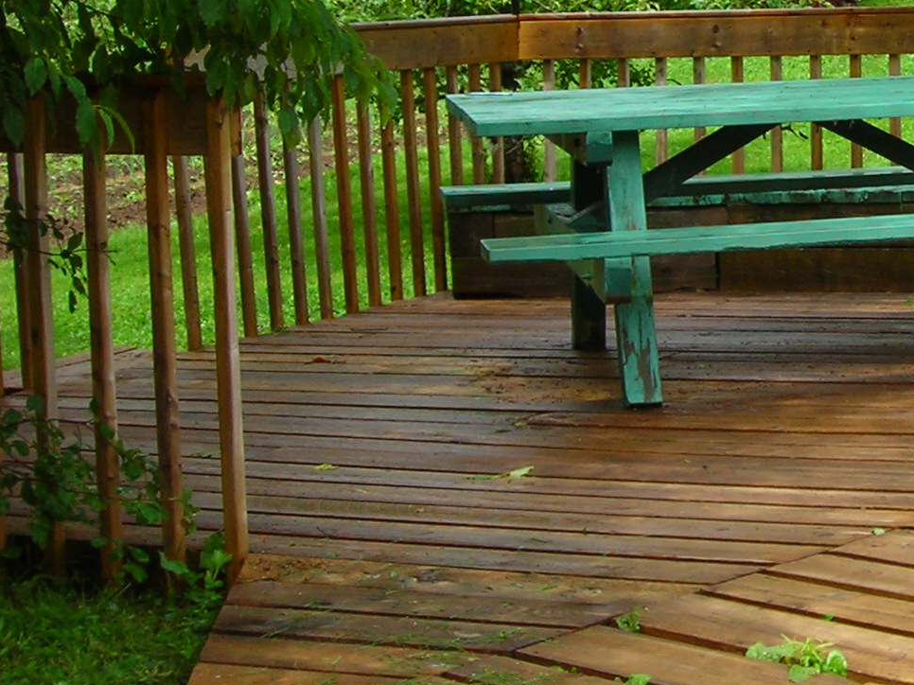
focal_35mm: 102
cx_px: 1150
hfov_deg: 18.1
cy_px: 41
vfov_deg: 14.3
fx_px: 2693
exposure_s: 1/282
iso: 50
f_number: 3.2
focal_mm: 6.3
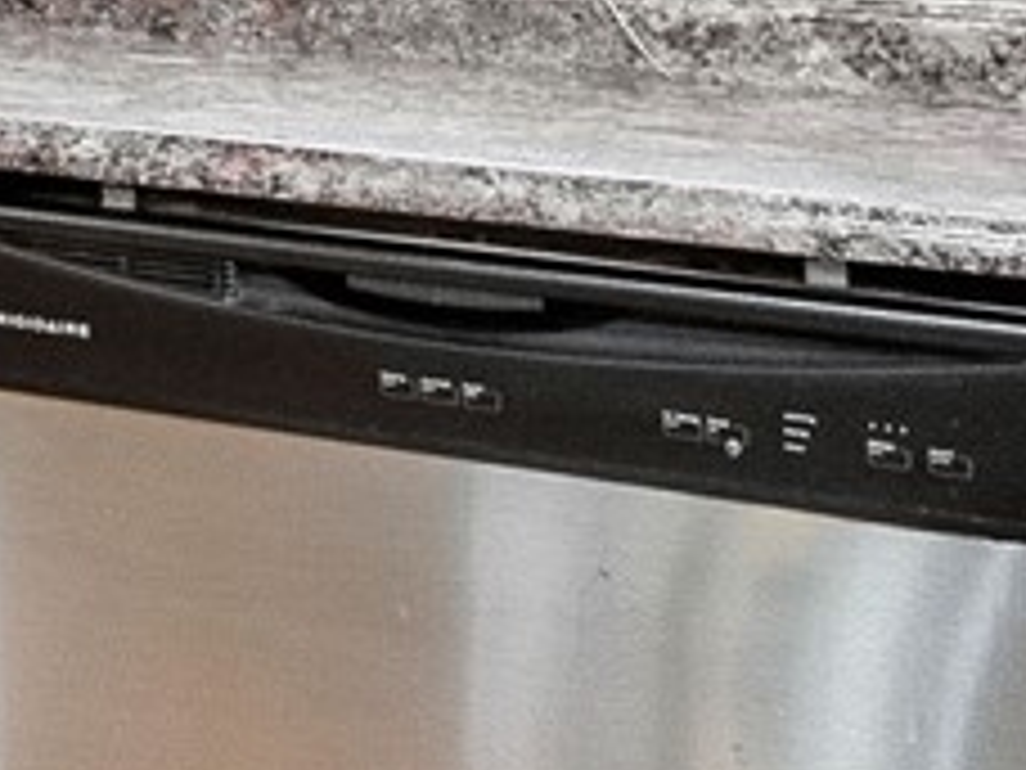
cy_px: -437
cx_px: -2502
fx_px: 2964
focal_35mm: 100
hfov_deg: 9.8
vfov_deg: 13.8
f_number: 7.1
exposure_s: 1/100
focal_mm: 14
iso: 400
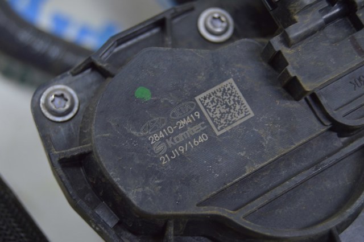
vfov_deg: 17.4
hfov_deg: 26.0
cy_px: 121
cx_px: 182
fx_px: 788
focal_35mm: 78
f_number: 5.6
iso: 400
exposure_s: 1/20
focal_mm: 52
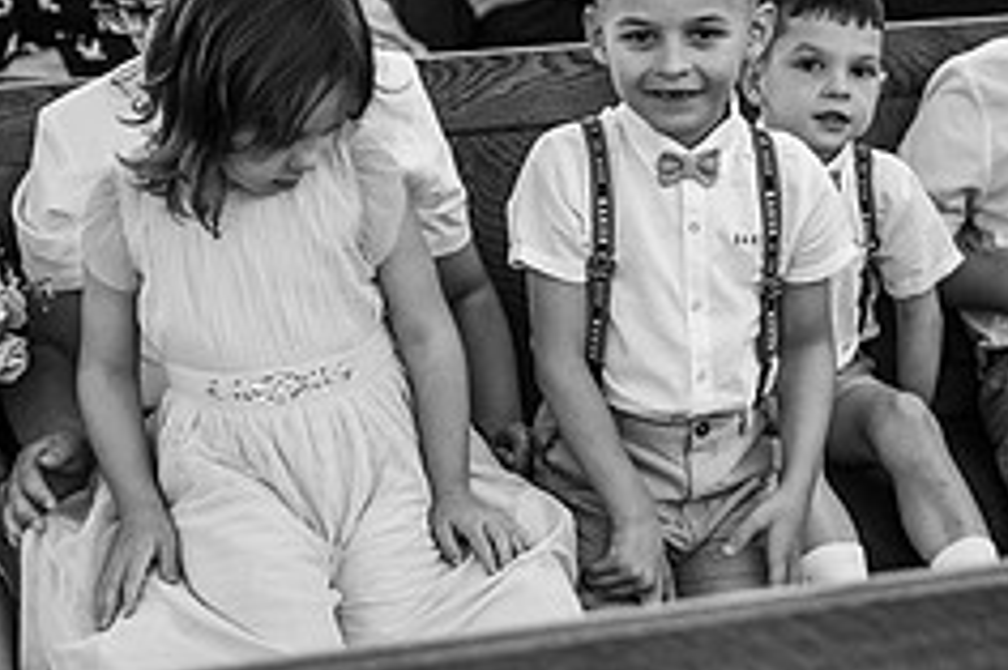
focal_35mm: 86
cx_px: 487
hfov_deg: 23.7
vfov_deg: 15.8
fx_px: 2406
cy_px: 209
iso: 1400
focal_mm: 35
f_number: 1.8
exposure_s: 1/200
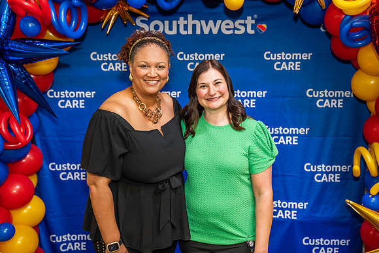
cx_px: 190
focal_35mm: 44
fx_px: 463
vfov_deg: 30.5
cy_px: 126
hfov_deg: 44.5
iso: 2000
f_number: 4
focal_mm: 44
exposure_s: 1/160
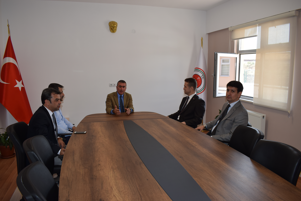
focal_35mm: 27
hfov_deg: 67.4
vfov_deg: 47.9
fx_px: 226
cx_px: 150
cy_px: 100
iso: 320
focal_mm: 18
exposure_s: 1/125
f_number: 5.6
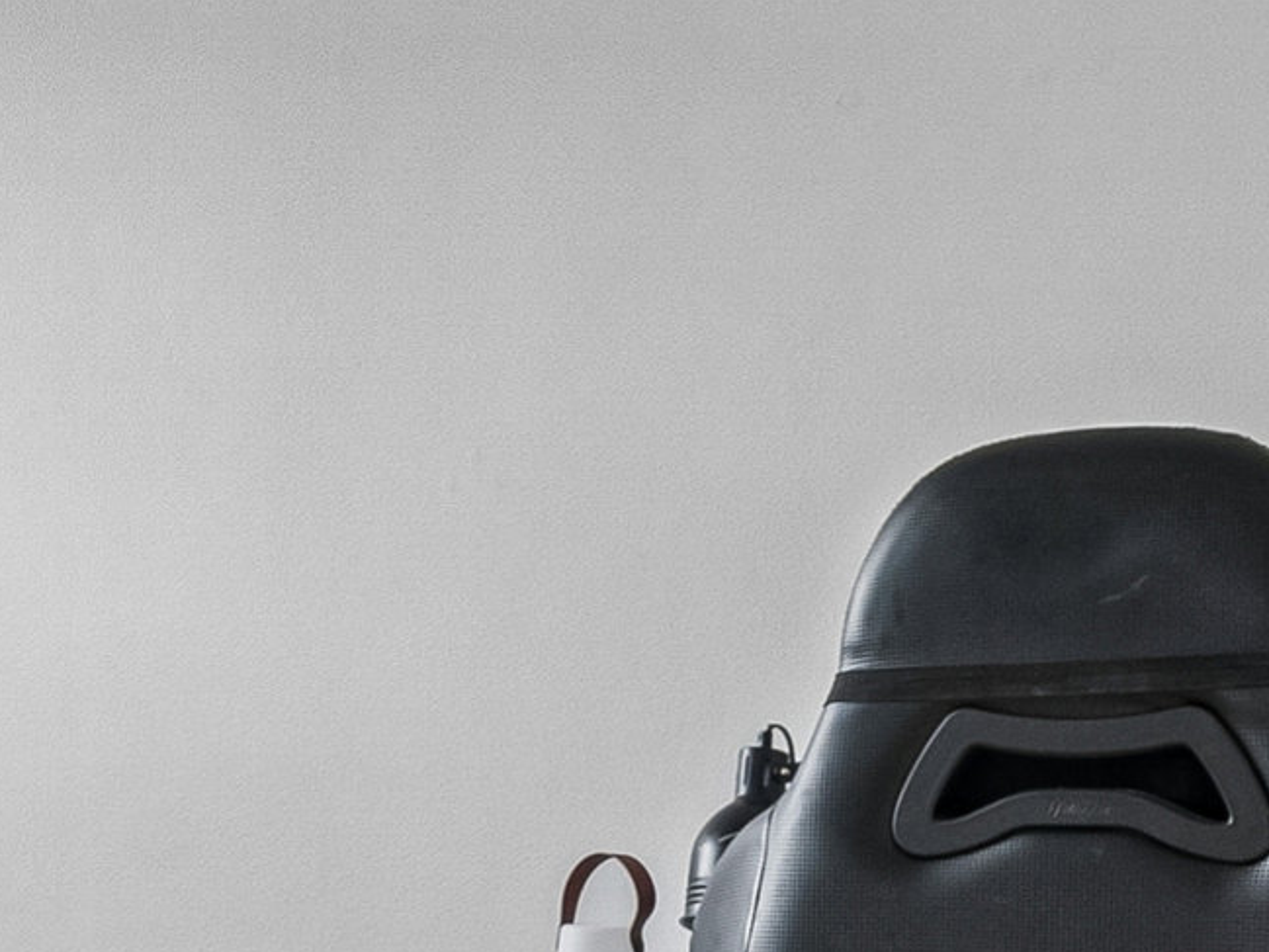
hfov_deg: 24.3
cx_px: 432
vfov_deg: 18.3
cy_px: 698
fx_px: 2933
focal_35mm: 80
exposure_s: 1/8
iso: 200
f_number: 10
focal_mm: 12
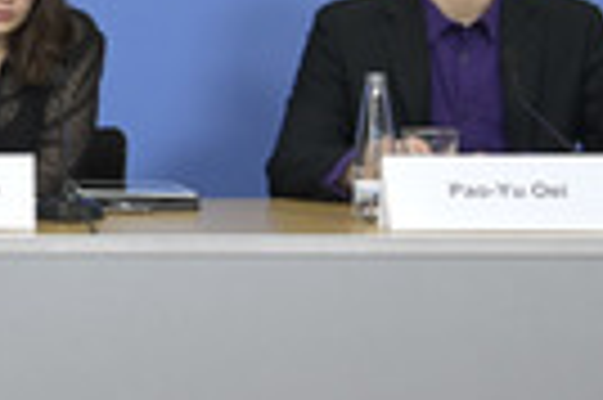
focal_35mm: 148
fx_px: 2476
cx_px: -272
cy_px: 4
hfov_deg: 13.2
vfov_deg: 9.2
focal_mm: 44
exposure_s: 1/320
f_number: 6.3
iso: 4000
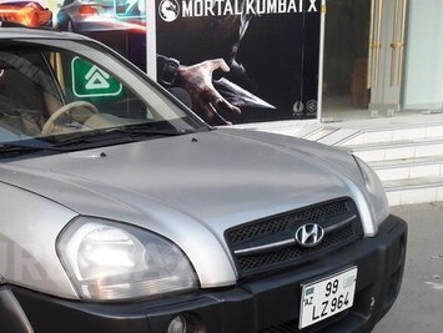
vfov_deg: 27.6
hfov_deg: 35.3
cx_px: 72
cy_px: 261
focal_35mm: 52
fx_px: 666
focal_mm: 3.7
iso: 40
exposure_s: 1/196
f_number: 1.9
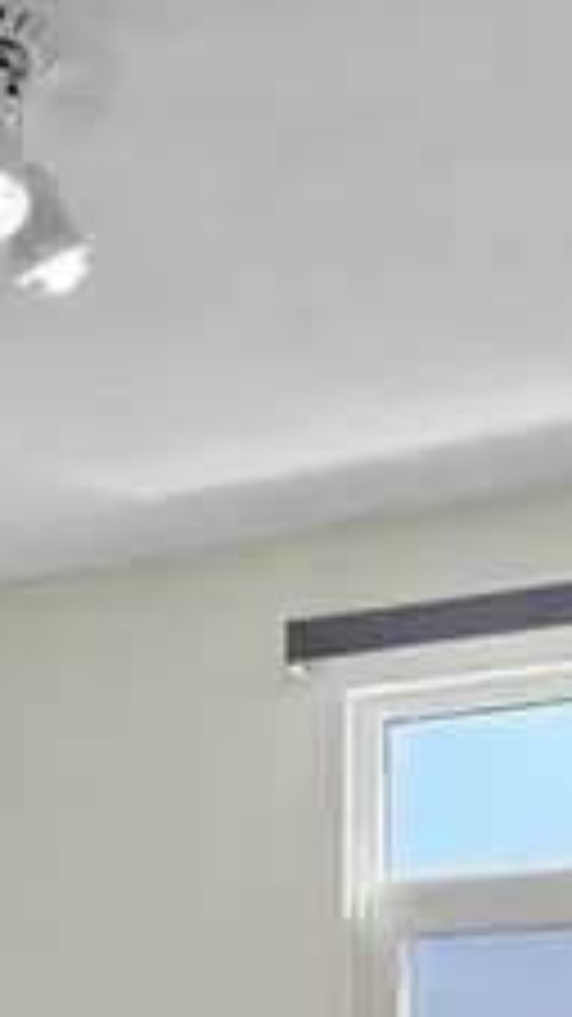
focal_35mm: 76
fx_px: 2051
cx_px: -266
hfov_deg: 14.8
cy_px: 1411
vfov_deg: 23.7
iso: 100
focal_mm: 16
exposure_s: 1/5
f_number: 8
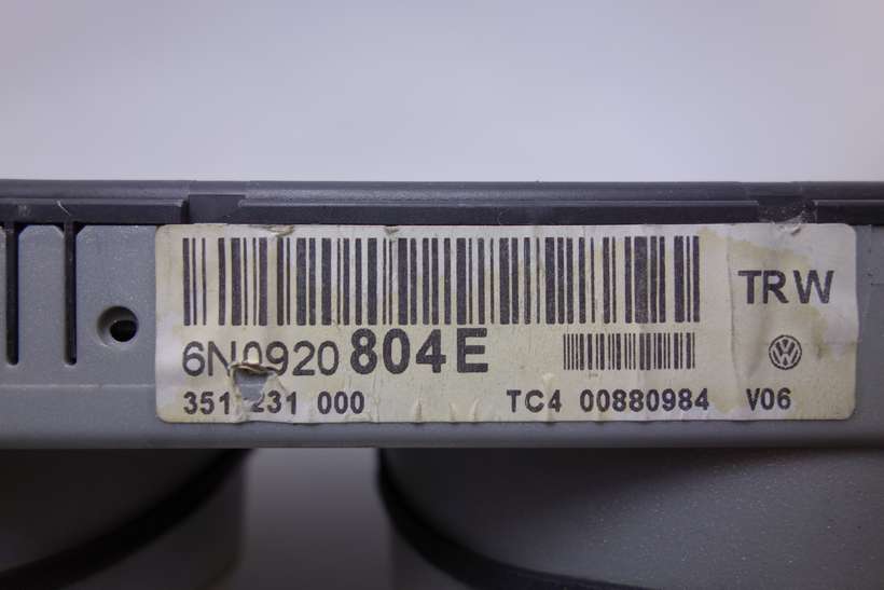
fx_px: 688
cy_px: 295
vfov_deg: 46.4
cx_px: 442
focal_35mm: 28
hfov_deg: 65.5
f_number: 2.5
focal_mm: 10.4
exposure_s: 1/100
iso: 125
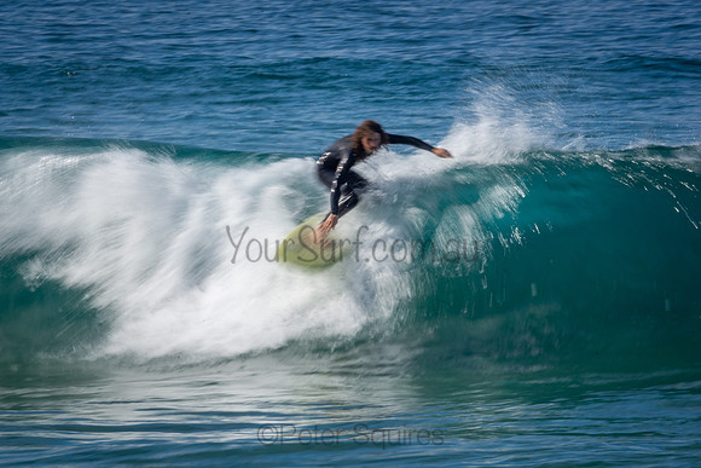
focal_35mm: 750
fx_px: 14607
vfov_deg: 1.8
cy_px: 234
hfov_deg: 2.7
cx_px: 350
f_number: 32
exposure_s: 1/25
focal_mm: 500
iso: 100
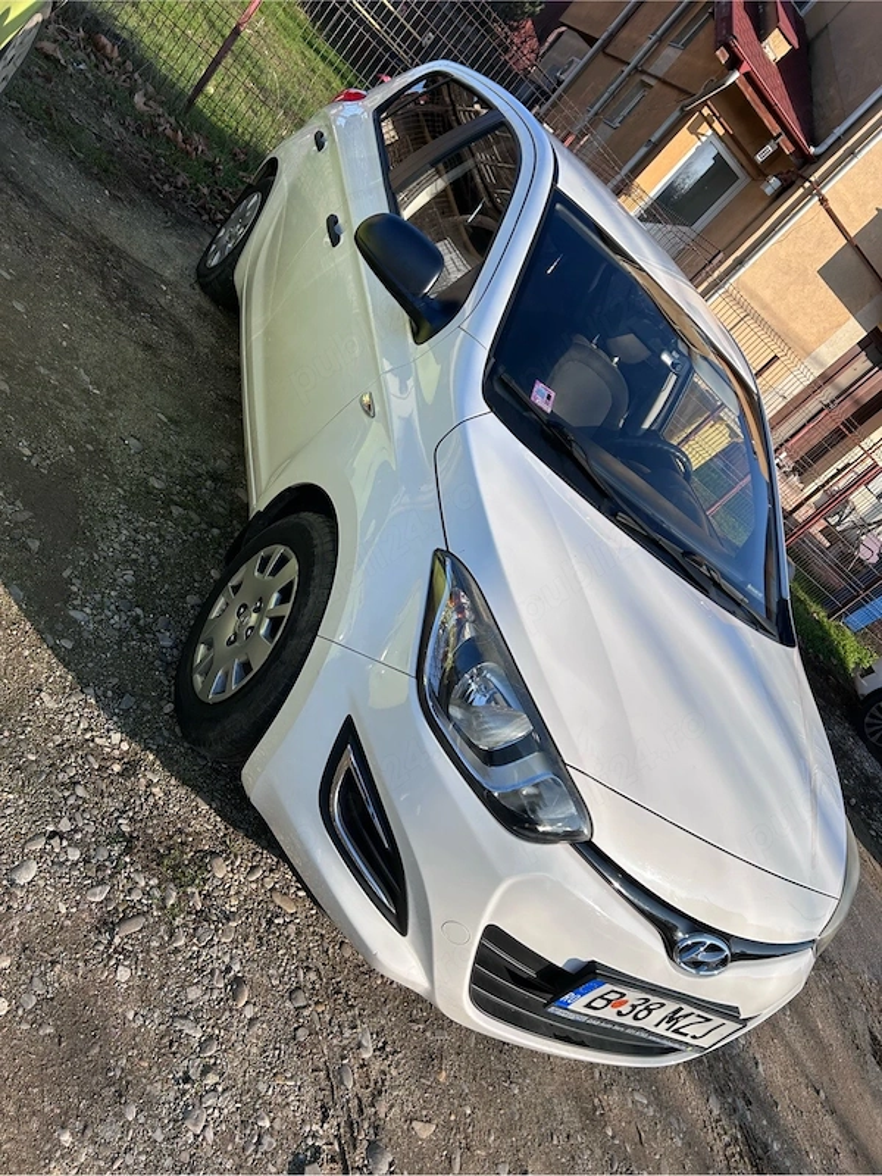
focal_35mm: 26
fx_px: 883
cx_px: 441
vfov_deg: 67.3
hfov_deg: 53.1
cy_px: 588
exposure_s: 1/3257
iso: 50
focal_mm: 5.7
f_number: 1.5
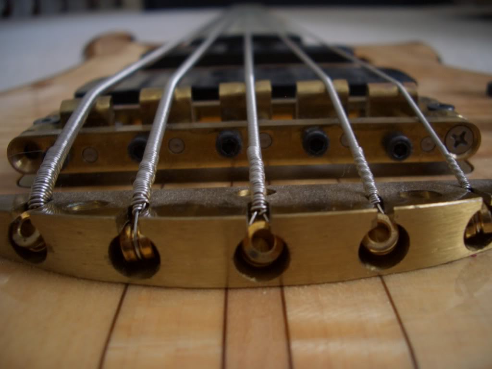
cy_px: 184
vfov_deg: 40.7
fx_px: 497
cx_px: 246
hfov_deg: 52.6
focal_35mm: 35
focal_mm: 5.8
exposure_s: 1/8
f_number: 2.6
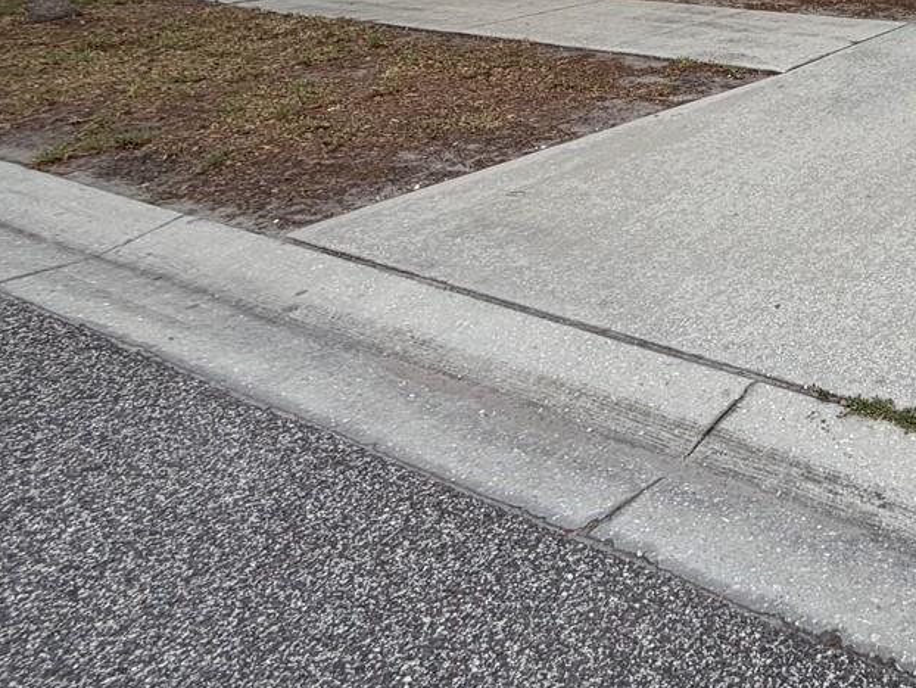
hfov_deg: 41.0
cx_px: 1010
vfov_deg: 33.9
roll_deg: +0.7
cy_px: -85
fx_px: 953
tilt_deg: -2.3
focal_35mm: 36
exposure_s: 1/166
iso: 40
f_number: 2.2
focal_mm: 2.22
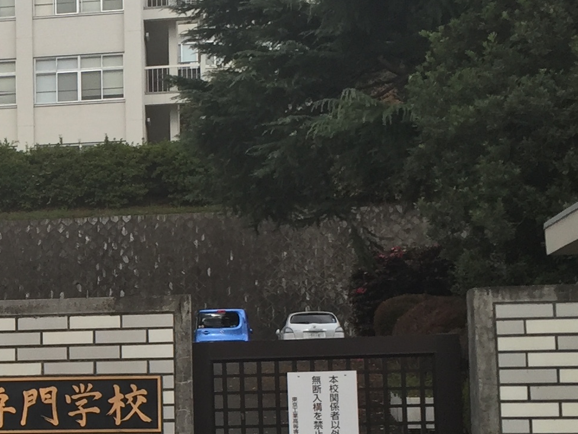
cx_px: -130
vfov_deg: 15.1
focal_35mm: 97
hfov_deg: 19.0
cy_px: 369
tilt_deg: +3.2
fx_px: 1620
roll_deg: -0.6
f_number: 2.2
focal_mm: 4.15
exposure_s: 1/860
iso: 32
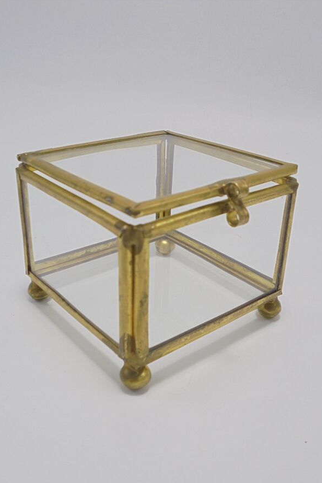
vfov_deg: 53.1
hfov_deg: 36.9
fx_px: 483
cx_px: 164
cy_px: 244
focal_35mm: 36
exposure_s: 1/60
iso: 100
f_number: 4
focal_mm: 6.1
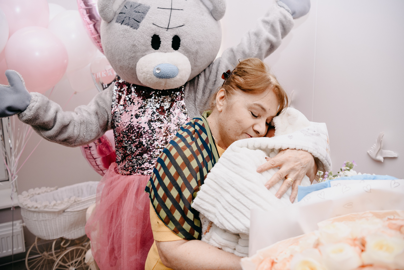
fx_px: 359
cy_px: 135
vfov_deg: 41.1
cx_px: 202
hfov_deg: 58.7
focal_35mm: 32
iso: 320
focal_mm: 32
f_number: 4
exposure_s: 1/160
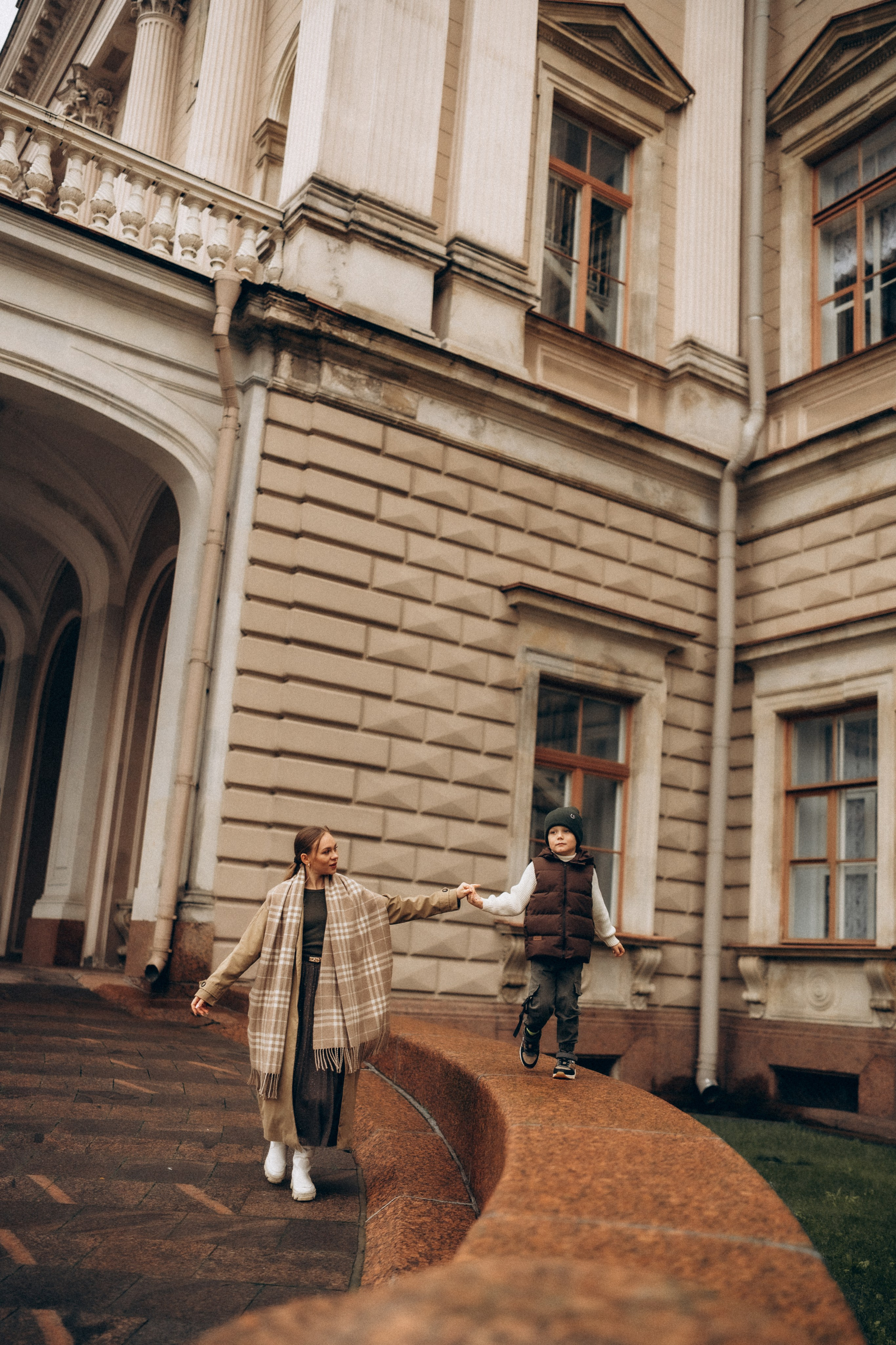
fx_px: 1307
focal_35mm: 35
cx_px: 448
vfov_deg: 54.4
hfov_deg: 37.9
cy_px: 672
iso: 800
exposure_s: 1/8000
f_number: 1.4
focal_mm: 35
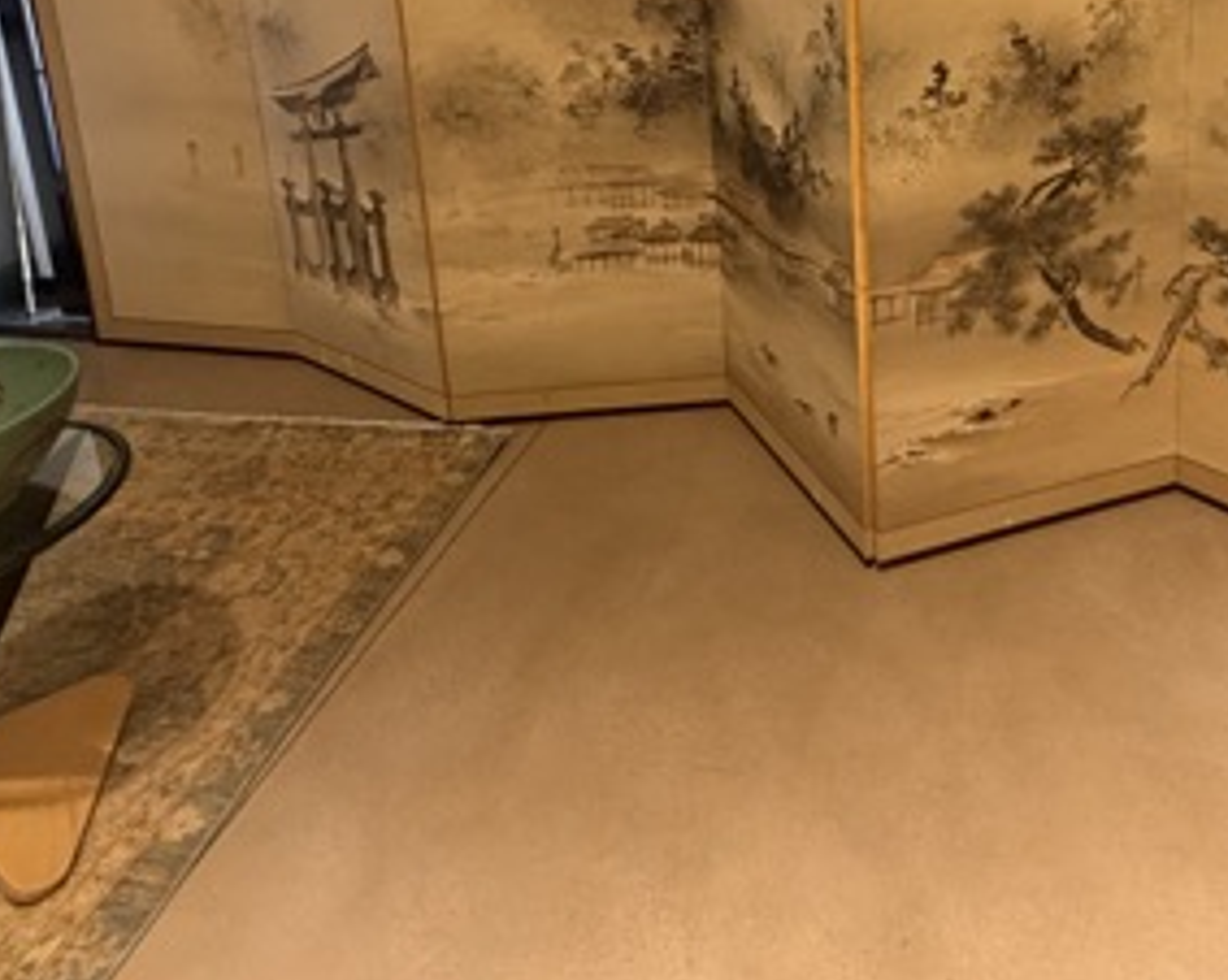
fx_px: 1053
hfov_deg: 59.0
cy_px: 52
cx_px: 824
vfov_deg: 44.2
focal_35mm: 29
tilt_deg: -12.5
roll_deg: +1.9
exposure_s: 1/60
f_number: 2.2
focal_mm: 2.22
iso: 400
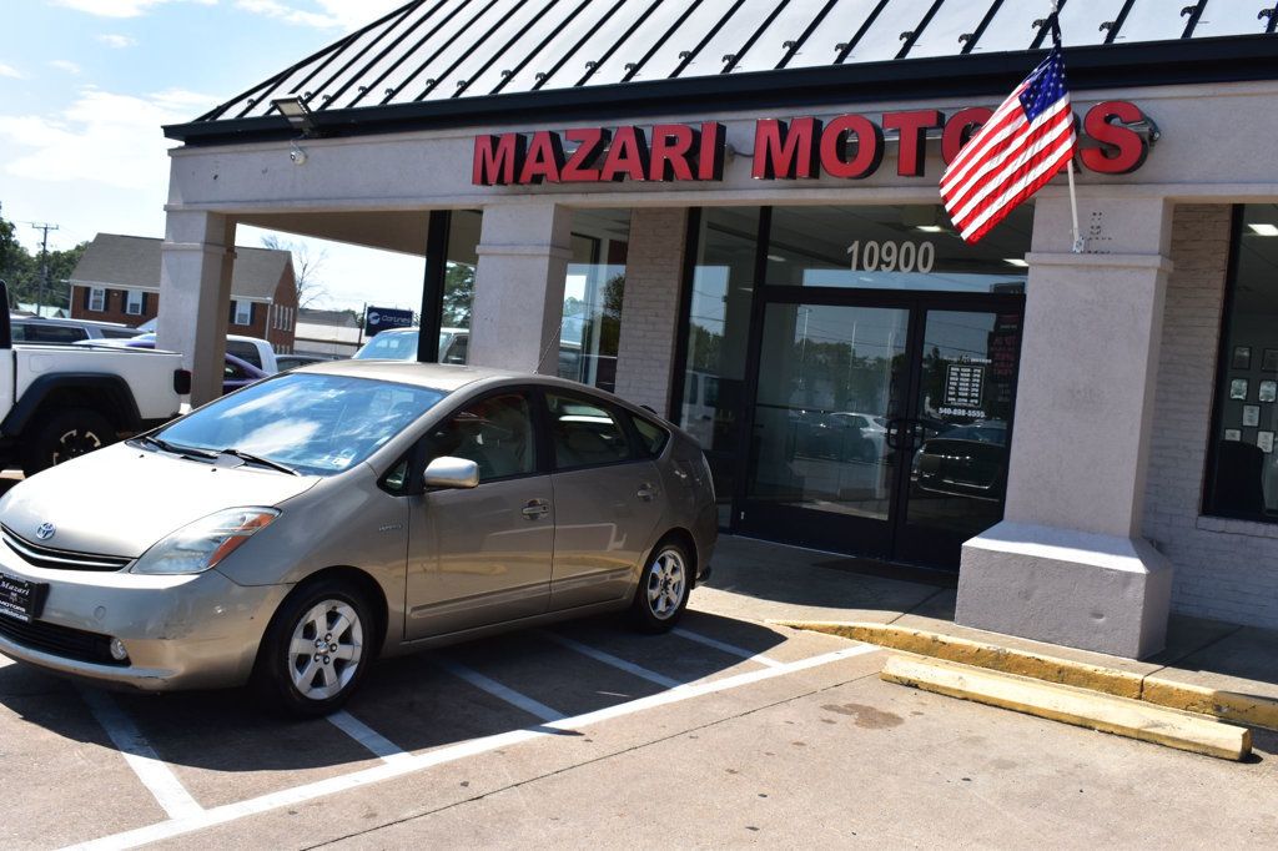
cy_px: 426
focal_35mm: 36
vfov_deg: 36.8
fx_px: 1278
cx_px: 639
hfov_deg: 53.1
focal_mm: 24
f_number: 11
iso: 400
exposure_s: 1/500
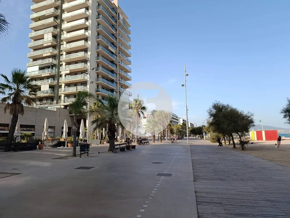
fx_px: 193
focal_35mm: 23
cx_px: 145
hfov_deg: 73.8
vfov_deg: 59.0
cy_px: 109
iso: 50
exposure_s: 1/353
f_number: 1.7
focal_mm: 6.11
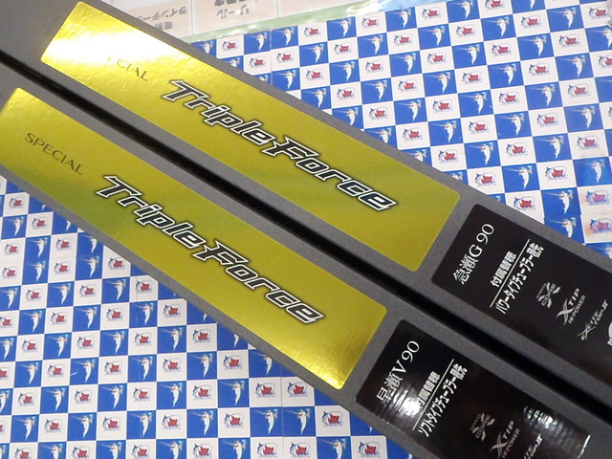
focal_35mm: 28
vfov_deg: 49.7
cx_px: 306
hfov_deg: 63.4
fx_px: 495
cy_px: 230
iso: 800
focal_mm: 5
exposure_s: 1/160
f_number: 3.9
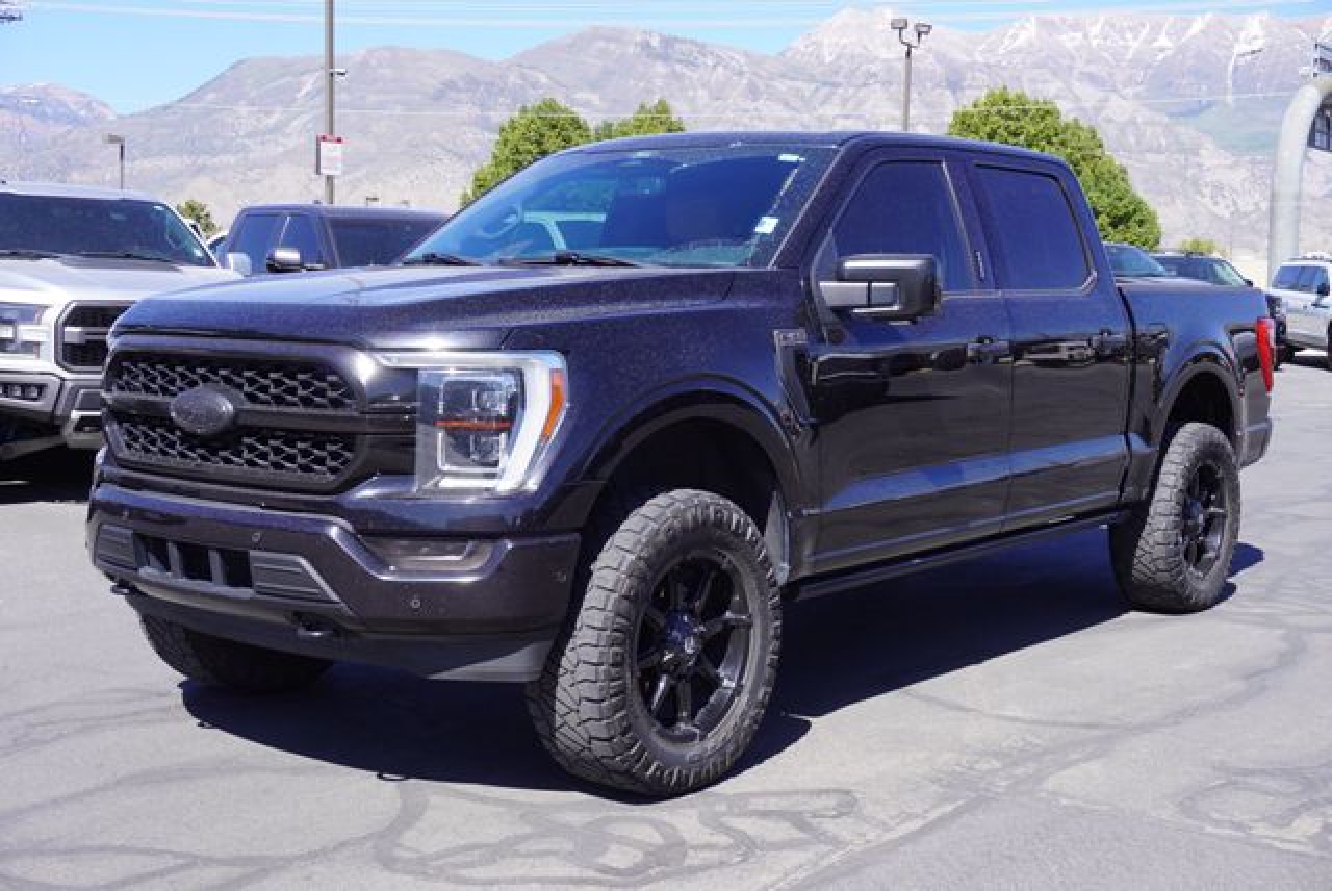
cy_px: 446
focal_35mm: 45
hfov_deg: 43.6
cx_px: 666
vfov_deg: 29.9
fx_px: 1666
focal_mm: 30
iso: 100
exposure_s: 1/160
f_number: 8
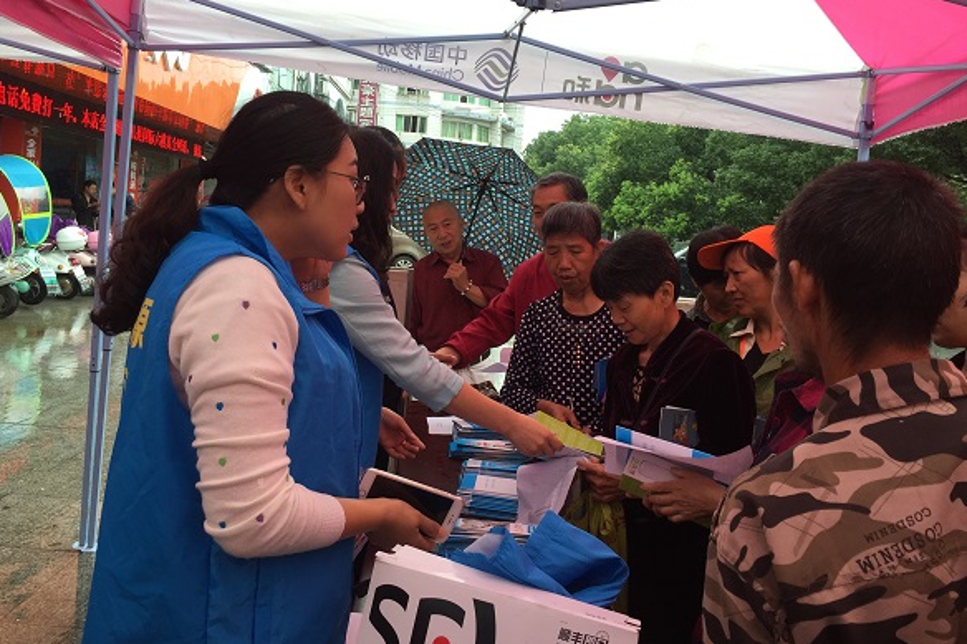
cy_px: 290
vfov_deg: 42.3
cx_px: 479
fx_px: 832
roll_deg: -7.1
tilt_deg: -2.9
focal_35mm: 31
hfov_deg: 60.3
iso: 32
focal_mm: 4.15
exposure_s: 1/189
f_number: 2.2
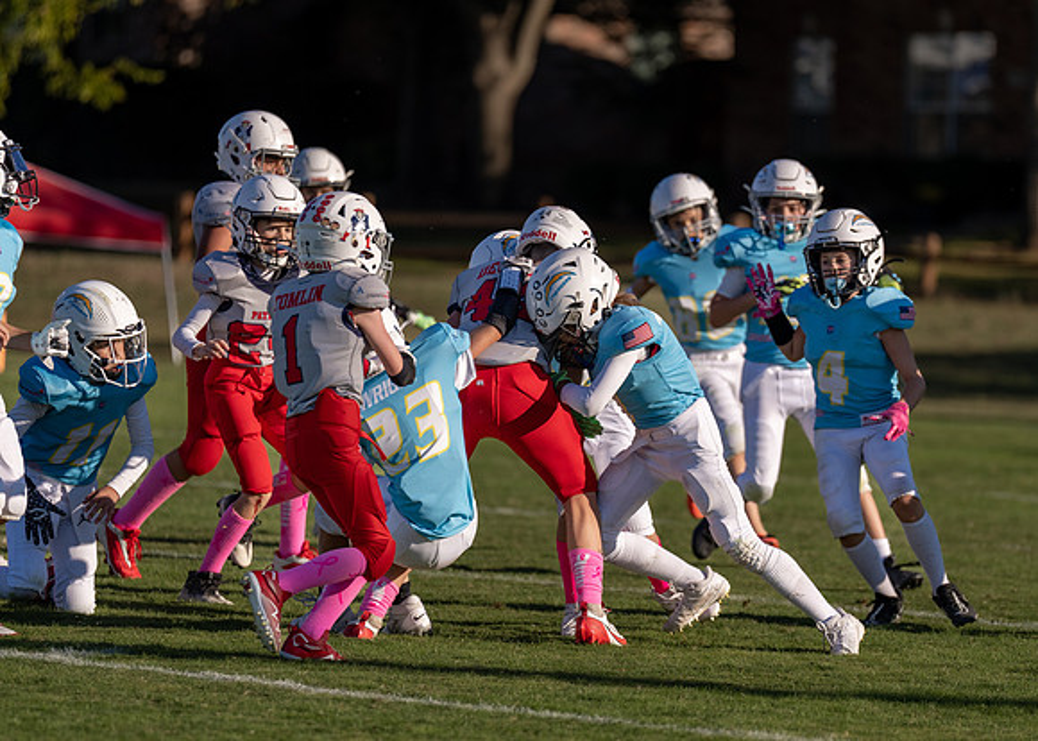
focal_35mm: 280
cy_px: 428
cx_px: 619
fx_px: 8250
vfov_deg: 5.1
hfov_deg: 7.2
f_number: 2.8
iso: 160
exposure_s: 1/4000
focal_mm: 200
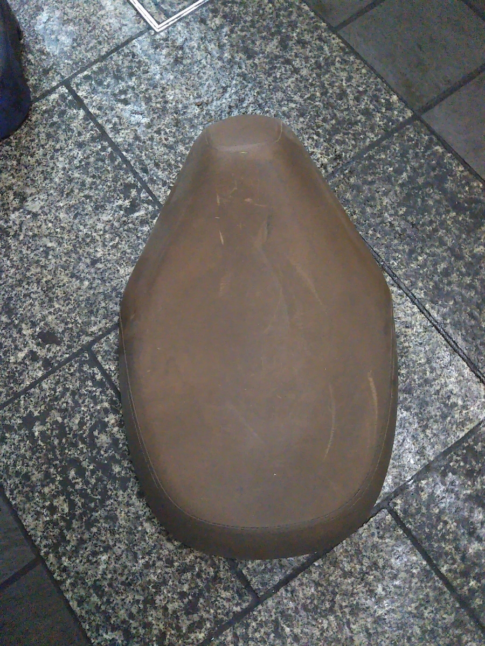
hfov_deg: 46.8
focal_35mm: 30
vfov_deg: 60.0
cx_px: 242
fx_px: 560
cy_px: 323
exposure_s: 1/23
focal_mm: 4
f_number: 2.2
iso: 836
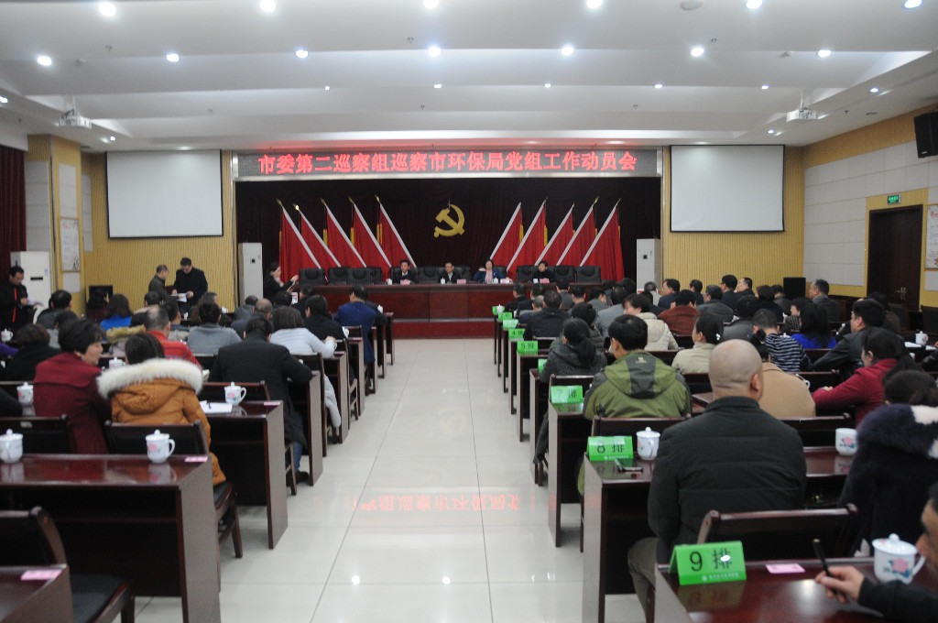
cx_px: 469
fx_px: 937
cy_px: 312
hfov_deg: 53.2
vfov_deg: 36.8
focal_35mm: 36
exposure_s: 1/20
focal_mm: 24
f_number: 4.5
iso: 640
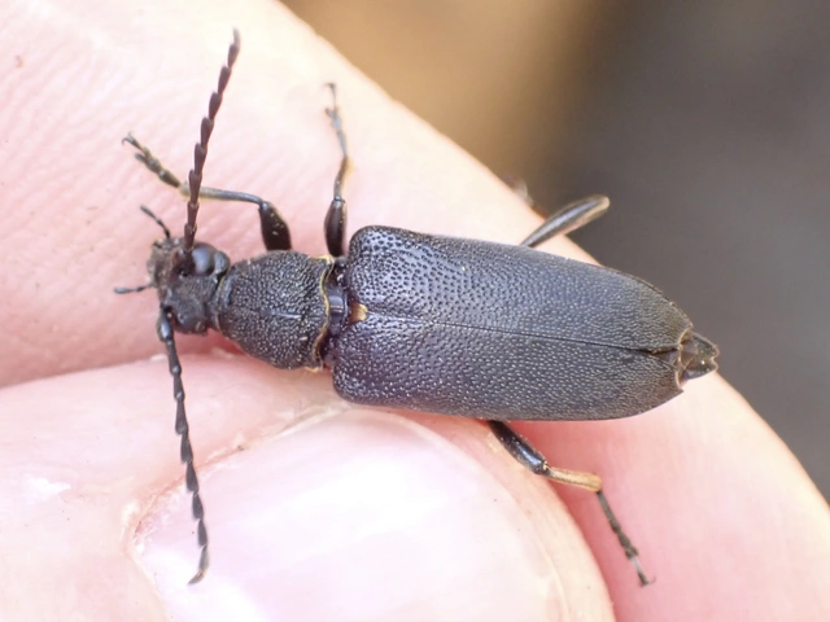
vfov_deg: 14.8
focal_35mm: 100
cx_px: 415
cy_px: 311
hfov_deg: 19.6
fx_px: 2398
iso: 500
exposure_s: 1/60
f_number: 4.9
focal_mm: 18
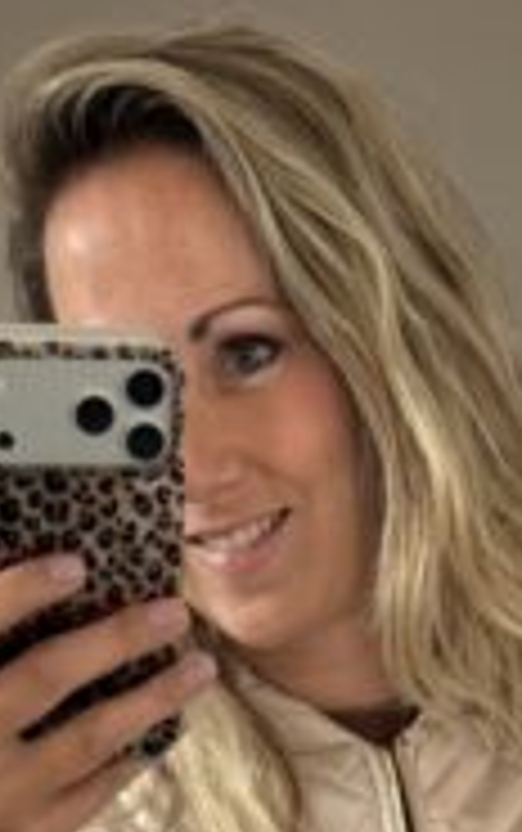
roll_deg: +8.0
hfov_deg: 11.7
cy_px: 1794
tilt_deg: -39.7
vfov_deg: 14.6
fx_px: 2498
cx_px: 598
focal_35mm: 110
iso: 125
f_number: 1.78
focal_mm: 6.76
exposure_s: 1/121
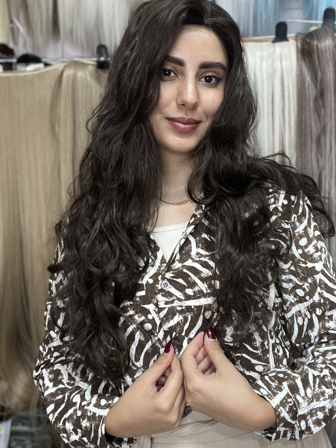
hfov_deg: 35.1
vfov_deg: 45.7
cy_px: 193
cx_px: 180
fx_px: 531
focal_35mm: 41
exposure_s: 1/50
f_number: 2.2
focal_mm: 2.71
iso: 160
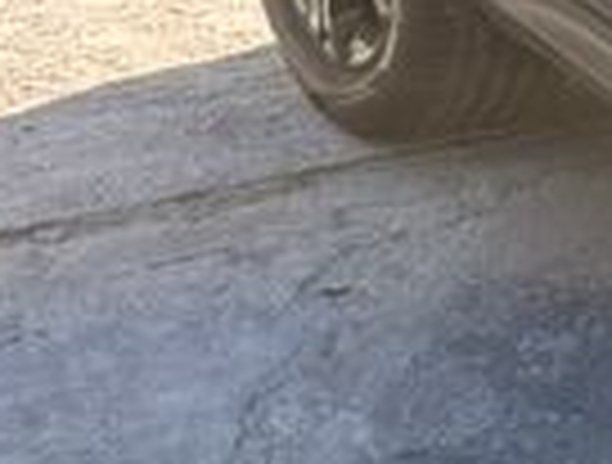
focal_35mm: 168
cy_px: 27
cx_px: 1865
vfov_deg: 8.9
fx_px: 2981
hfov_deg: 9.2
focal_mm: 6.76
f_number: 1.78
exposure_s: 1/1522
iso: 80
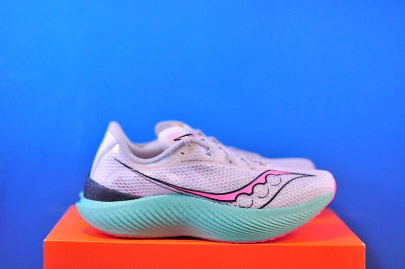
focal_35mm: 75
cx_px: 202
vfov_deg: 18.1
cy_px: 134
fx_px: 843
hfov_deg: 27.0
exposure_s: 1/320
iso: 250
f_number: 2
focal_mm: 50
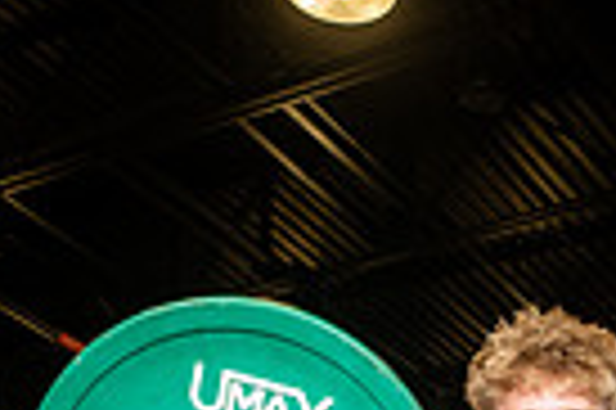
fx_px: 1914
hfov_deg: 18.0
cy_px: 987
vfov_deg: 10.5
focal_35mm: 112
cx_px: 544
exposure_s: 1/250
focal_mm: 34
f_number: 5.6
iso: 500
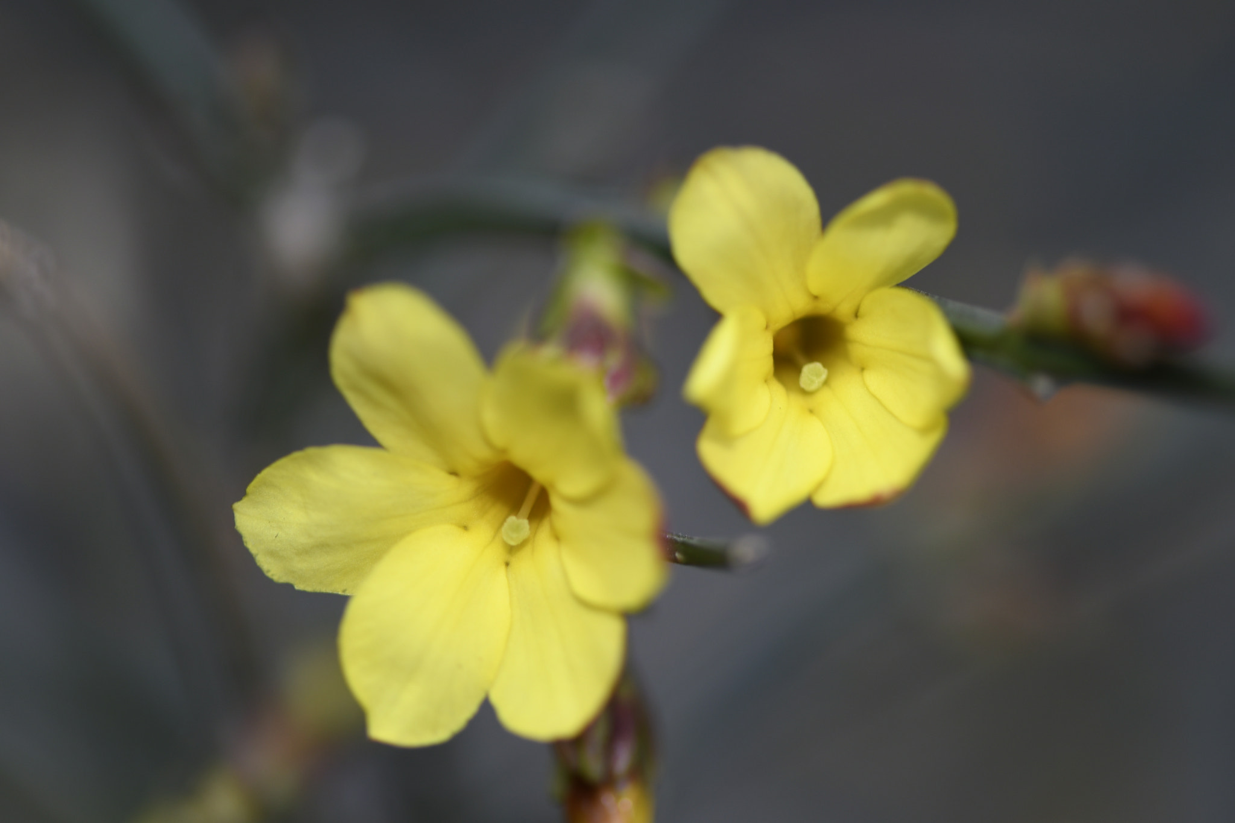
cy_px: 412
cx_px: 618
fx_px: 5402
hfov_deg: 13.0
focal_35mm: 158
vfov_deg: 8.7
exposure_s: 1/60
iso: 125
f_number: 3.5
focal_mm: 105
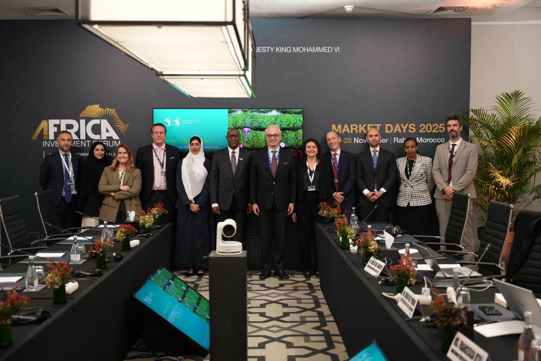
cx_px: 270
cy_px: 180
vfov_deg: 31.5
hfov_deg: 45.9
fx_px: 639
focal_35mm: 42
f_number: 2.8
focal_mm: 42.5
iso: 2500
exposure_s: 1/250
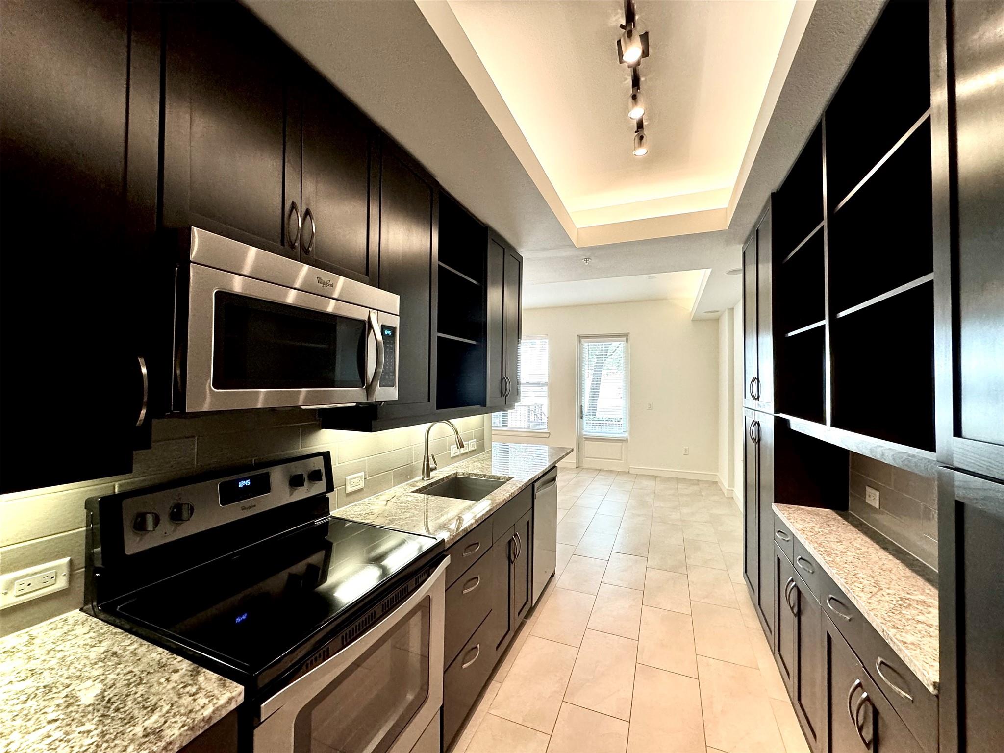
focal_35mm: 14
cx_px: 502
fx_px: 406
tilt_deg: +0.4
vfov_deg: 85.7
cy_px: 376
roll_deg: -0.3
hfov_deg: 102.1
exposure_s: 1/60
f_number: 2.2
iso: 250
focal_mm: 2.22
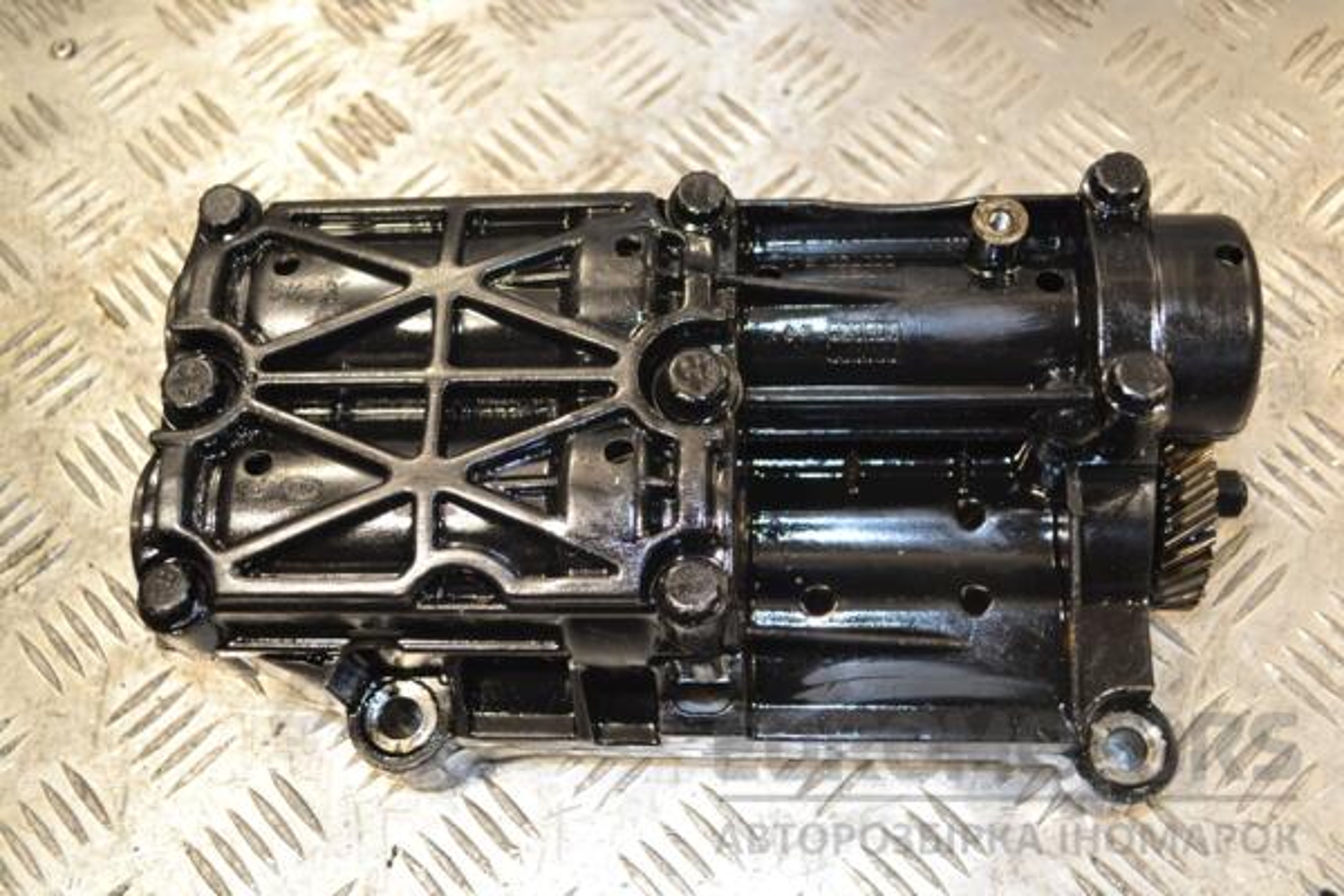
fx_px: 1456
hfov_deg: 49.6
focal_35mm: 39
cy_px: 448
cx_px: 672
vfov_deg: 34.2
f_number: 4.2
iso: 400
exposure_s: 1/80
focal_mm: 26
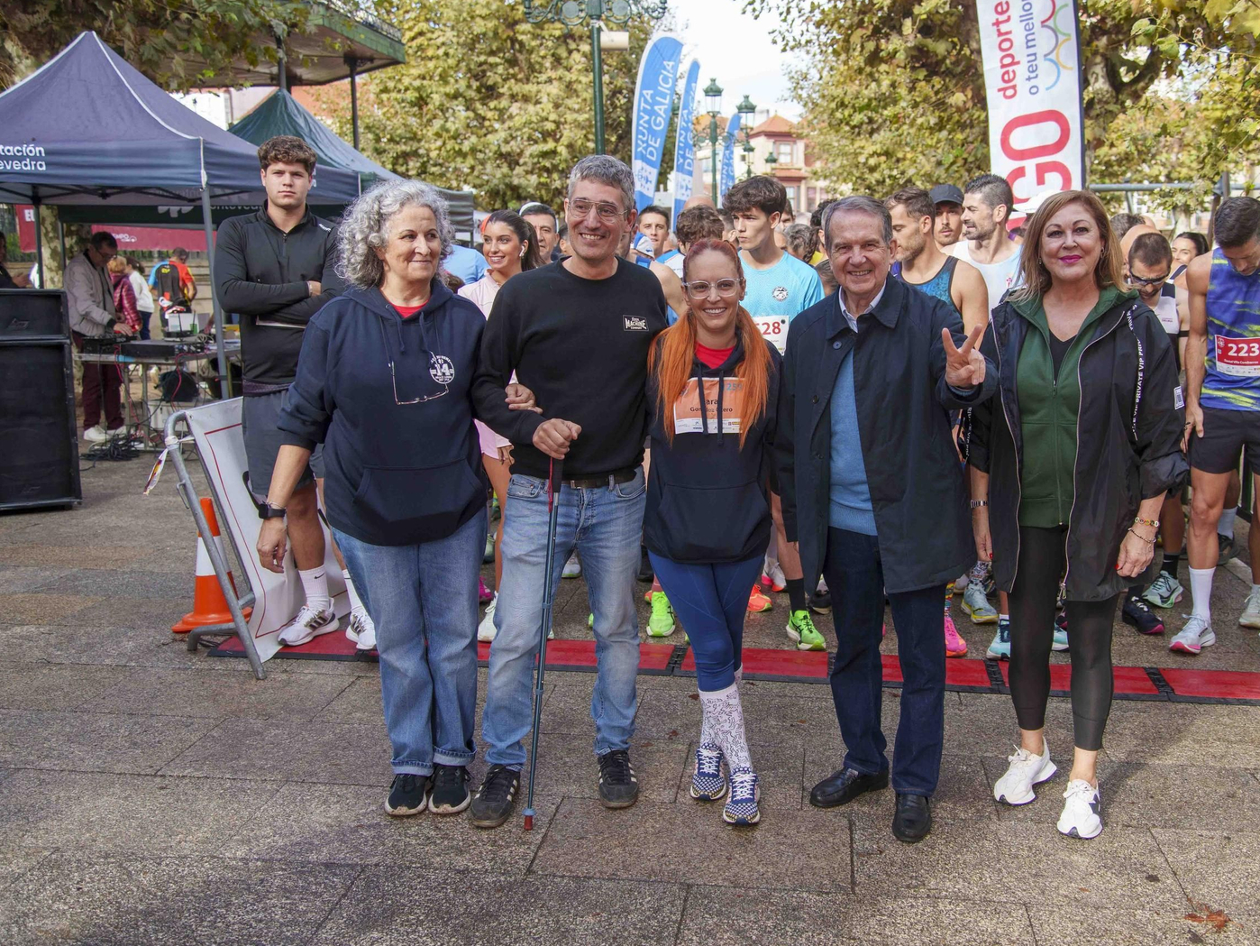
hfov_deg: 55.1
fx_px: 1201
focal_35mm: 33
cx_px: 719
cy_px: 468
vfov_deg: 43.0
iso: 160
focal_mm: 20
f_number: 2.8
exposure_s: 1/640
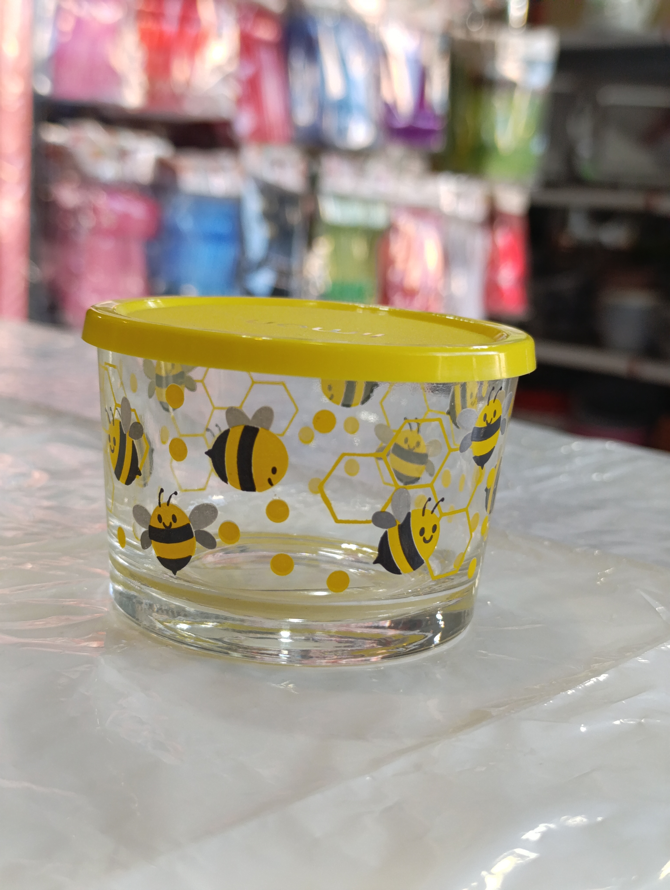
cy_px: 445
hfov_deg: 31.6
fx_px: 1184
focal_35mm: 46
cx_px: 335
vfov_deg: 41.2
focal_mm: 6.14
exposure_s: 1/100
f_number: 1.6
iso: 320
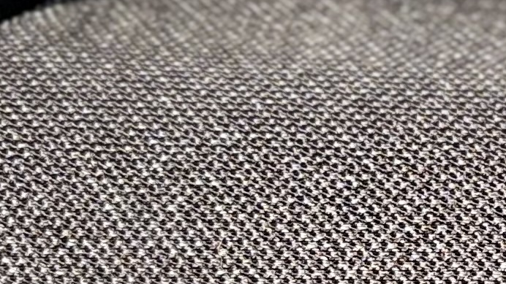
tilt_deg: -26.4
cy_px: 283
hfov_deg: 11.7
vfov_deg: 7.3
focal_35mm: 165
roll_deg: +2.2
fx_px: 2213
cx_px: 1018
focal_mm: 5.96
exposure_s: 1/60
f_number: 1.6
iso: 125
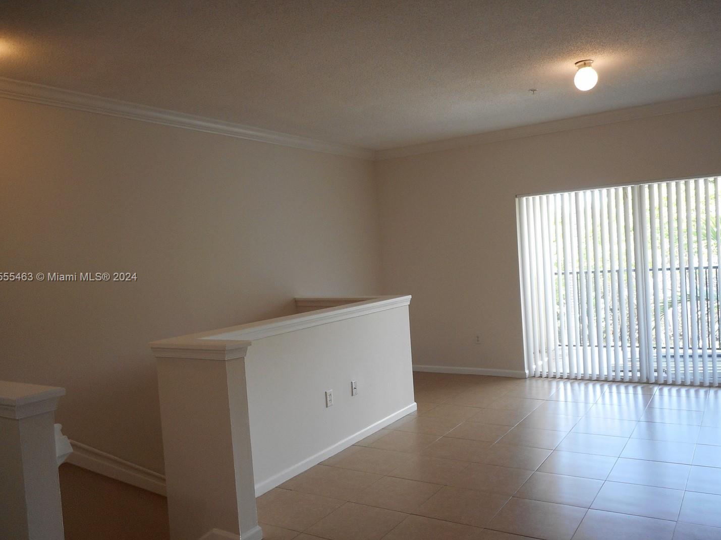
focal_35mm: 28
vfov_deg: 49.7
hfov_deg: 63.4
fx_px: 583
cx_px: 379
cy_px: 278
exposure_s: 1/30
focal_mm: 4.5
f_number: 3.7
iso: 125
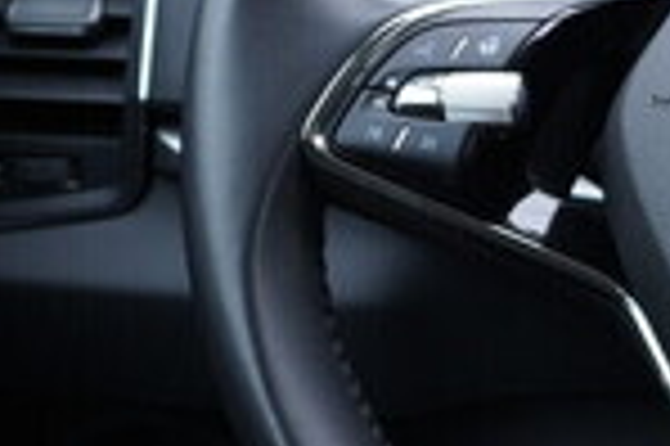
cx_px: 944
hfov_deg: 14.6
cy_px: 119
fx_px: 2473
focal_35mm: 133
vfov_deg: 10.3
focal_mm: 24
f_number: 2.8
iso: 250
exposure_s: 1/40
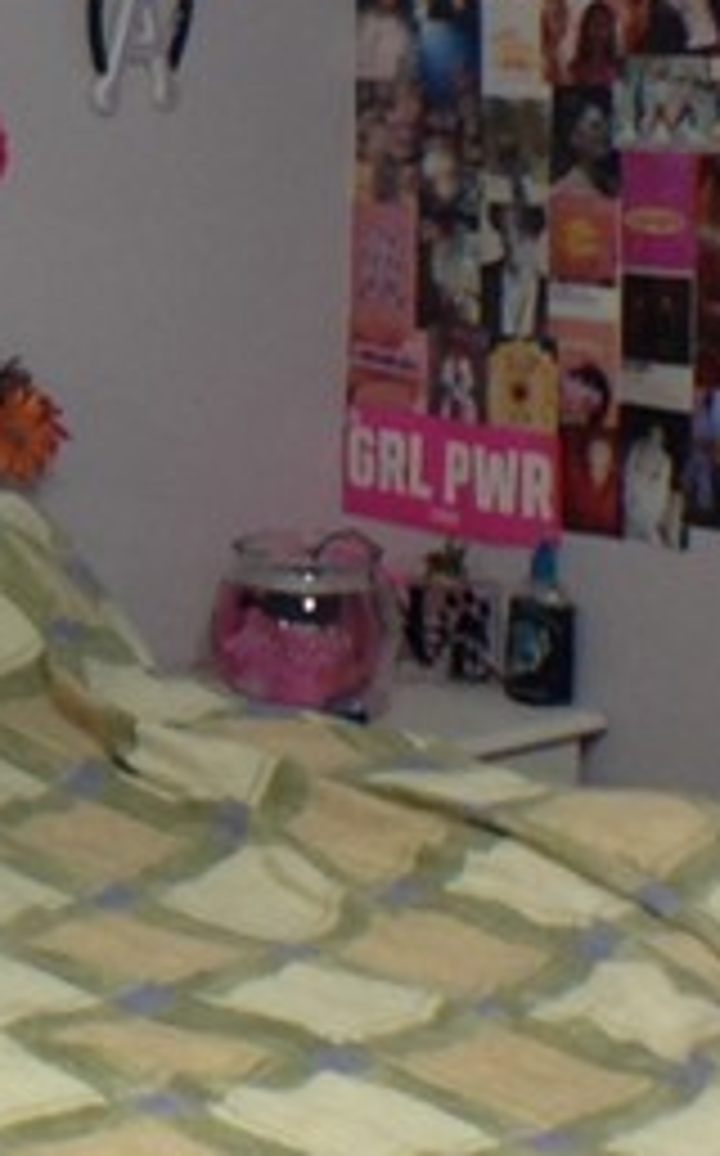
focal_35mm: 148
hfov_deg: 8.6
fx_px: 4660
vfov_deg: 14.0
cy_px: 148
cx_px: -396
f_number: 2.4
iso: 80
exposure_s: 1/15
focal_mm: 4.28
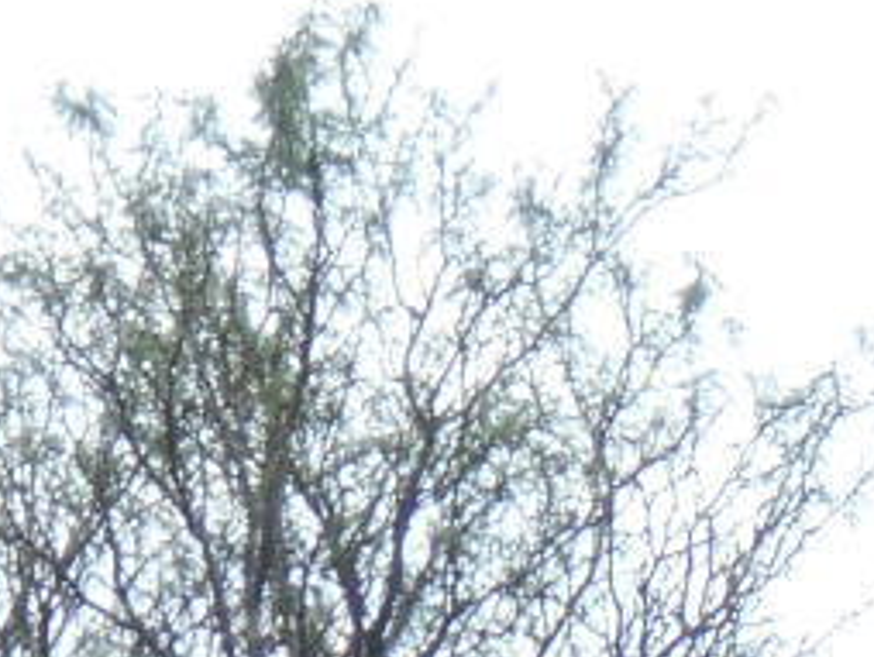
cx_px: 1879
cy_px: 2040
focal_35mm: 818
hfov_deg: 2.4
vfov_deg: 1.8
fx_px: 20673
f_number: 6.5
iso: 80
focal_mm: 23
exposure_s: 1/125
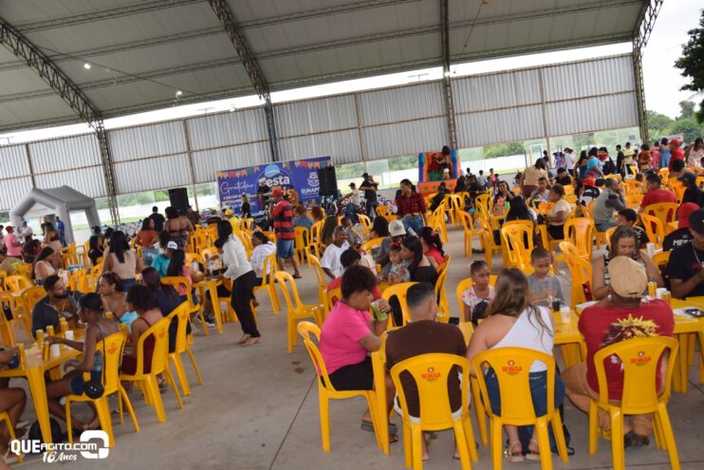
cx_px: 352
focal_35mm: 32
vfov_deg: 41.7
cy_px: 235
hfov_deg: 59.5
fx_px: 616
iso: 125
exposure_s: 1/125
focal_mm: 21
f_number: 5.6
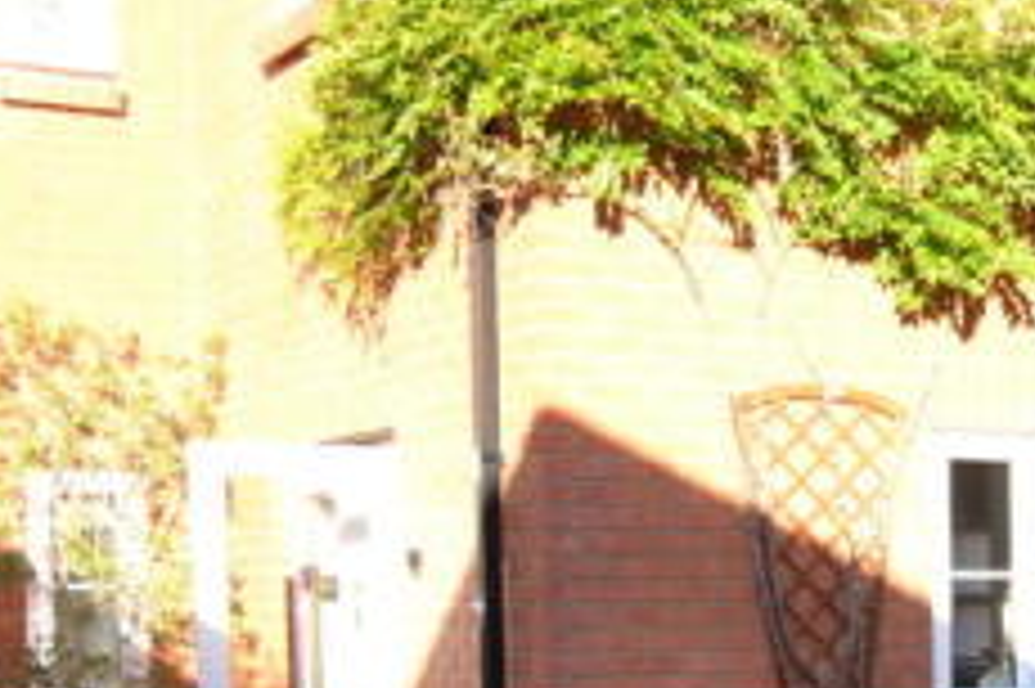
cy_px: 798
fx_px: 2212
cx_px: 1397
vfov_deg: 17.0
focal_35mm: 77
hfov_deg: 23.0
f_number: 4
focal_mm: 18
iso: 125
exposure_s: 1/125
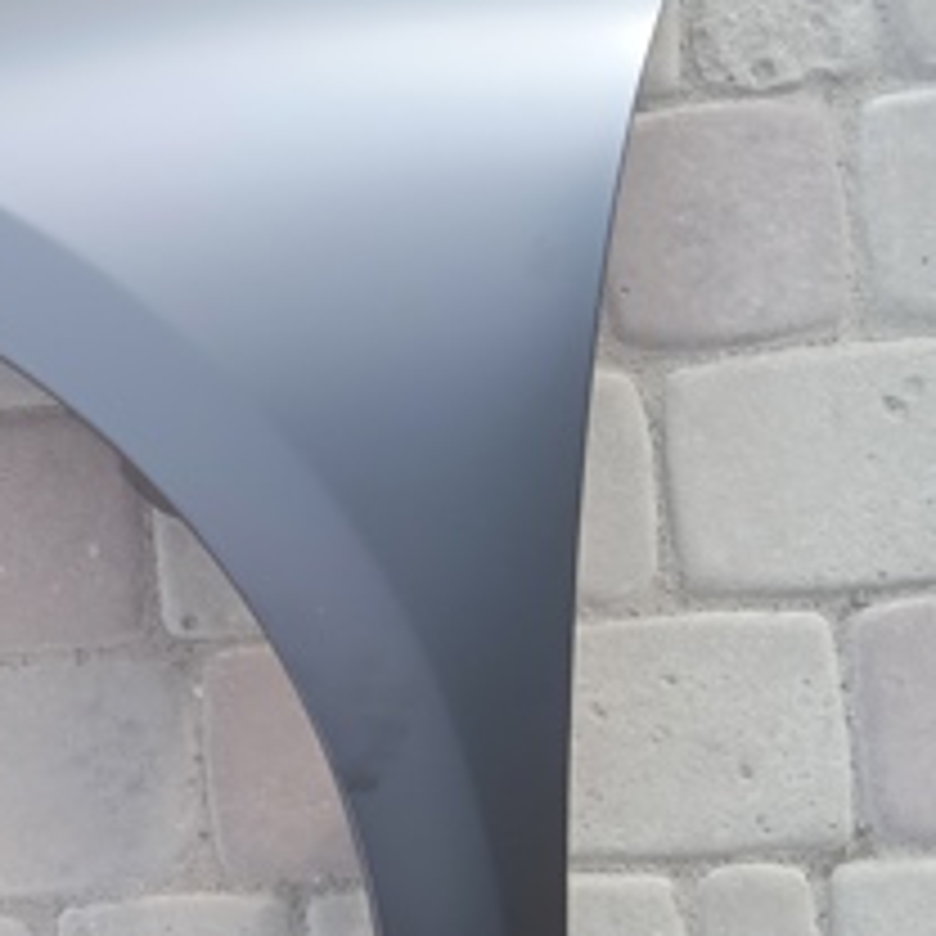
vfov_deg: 22.8
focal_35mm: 76
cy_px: 500
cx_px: -126
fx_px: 2325
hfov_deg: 21.4
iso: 112
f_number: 2.2
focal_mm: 3.43
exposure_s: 1/100
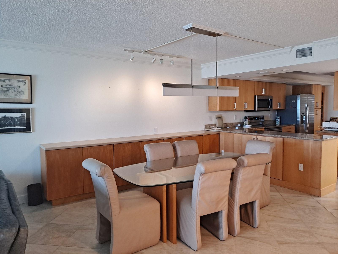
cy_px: 127
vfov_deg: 54.9
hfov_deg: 69.4
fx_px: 244
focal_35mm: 25
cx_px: 169
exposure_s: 1/40
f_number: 2
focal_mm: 4.6
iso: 320
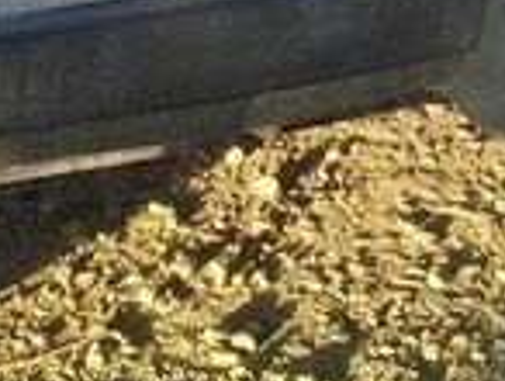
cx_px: 183
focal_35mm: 140
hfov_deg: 14.1
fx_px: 2046
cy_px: -466
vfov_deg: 9.6
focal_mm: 3.3
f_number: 2.2
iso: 50
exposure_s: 1/122
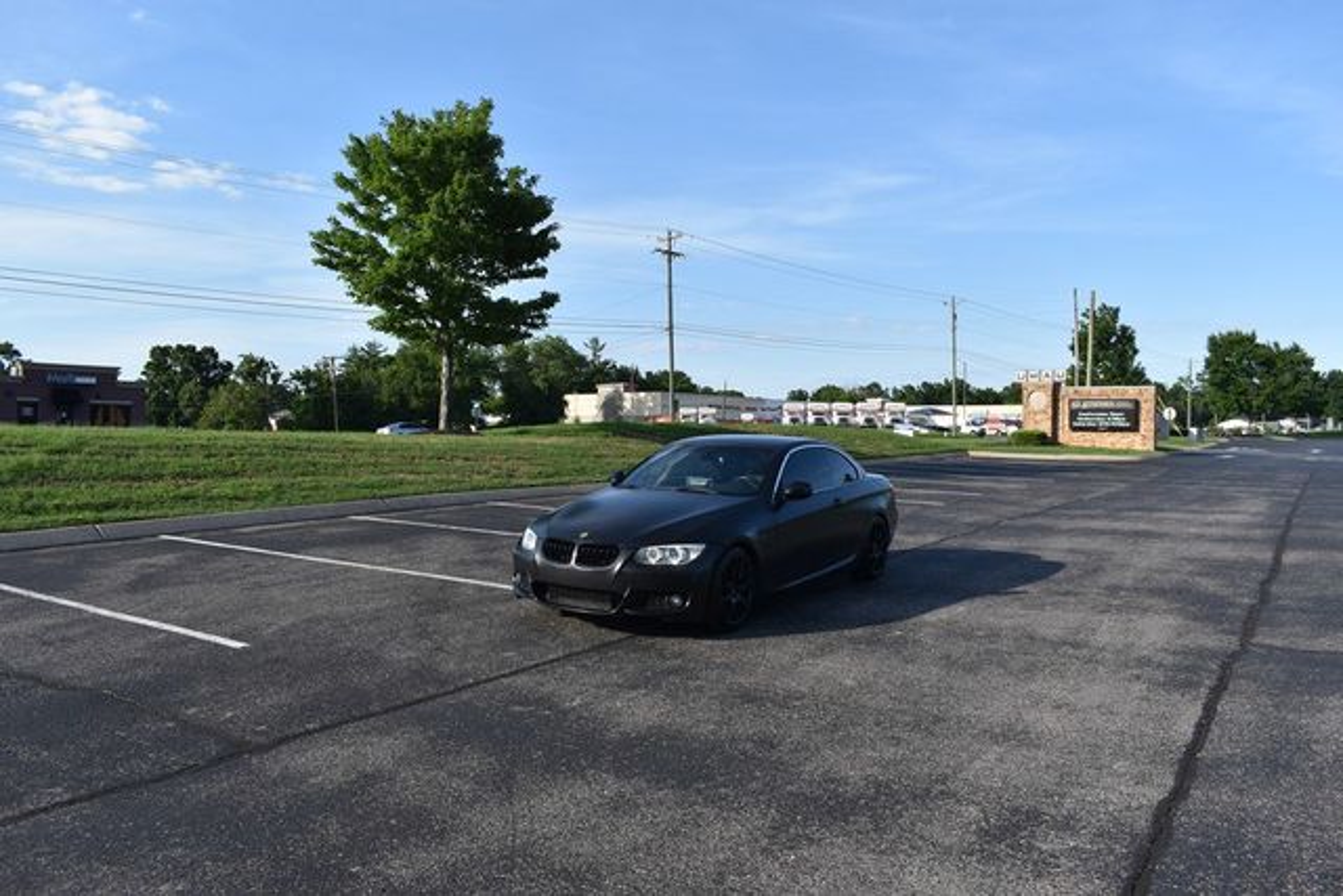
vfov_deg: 48.0
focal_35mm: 27
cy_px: 448
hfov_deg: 67.4
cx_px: 672
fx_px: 1007
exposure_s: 1/250
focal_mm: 18
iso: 140
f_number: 8
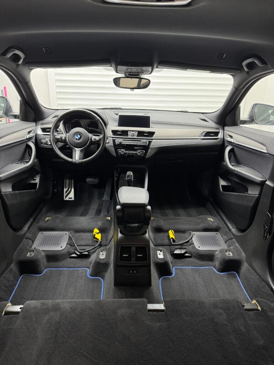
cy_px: 182
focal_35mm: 24
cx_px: 137
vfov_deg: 71.6
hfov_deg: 56.8
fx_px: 253
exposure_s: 1/50
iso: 320
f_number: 1.78
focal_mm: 6.76
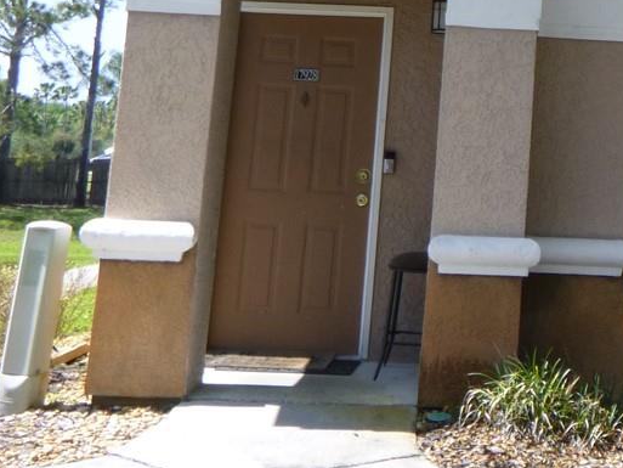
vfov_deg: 17.8
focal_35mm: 78
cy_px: -123
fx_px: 1404
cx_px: 656
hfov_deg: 23.7
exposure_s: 1/250
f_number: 3.9
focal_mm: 4.5
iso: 100
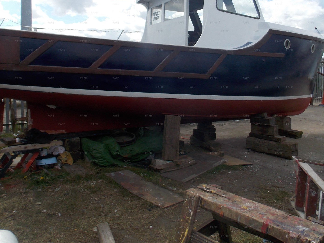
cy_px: 72
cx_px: 158
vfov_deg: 42.1
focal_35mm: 33
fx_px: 309
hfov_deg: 55.4
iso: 80
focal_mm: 4
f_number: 3.1
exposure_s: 1/800
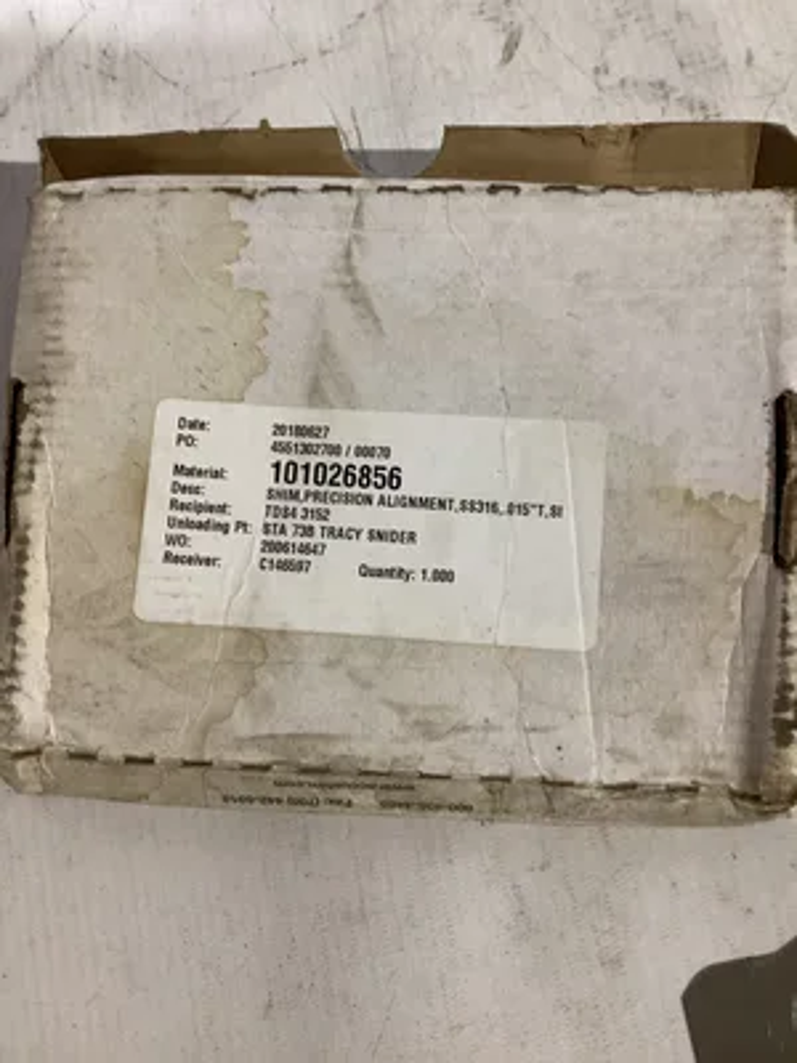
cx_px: 398
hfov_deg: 45.4
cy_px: 532
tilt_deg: -76.0
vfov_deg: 58.4
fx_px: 952
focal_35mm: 31
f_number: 2.4
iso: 250
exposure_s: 1/50
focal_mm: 3.3
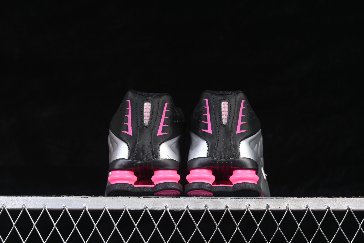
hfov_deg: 27.0
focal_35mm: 75
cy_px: 122
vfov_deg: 18.2
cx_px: 182
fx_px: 758
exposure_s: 1/60
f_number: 6.3
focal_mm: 50
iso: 160
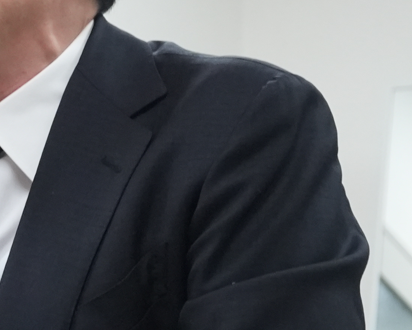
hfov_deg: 10.4
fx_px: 2159
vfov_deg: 8.7
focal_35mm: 177
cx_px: -276
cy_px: 202
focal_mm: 30
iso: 2500
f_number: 4.5
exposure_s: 1/160
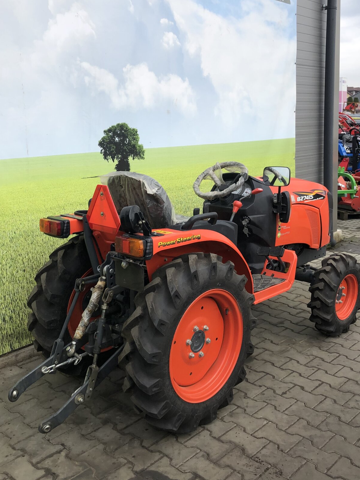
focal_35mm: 36
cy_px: 193
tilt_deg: -8.0
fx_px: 499
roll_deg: +1.7
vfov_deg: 51.0
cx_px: 187
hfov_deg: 39.7
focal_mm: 3.99
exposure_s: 1/448
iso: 20
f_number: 1.8
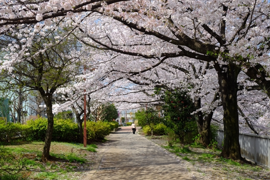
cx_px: 143
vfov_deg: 28.1
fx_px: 360
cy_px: 91
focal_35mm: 48
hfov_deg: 41.1
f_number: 5
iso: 200
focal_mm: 30.2
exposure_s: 1/140
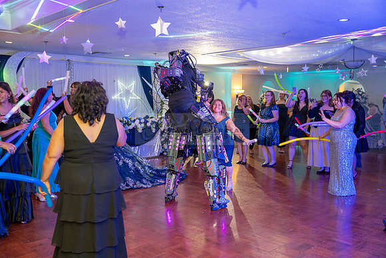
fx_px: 370
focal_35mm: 34
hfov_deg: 55.1
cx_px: 193
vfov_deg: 38.4
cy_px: 129
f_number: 2.8
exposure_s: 1/200
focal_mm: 34.5
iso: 1250
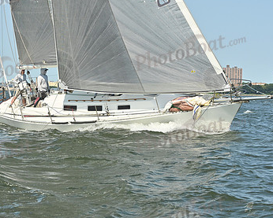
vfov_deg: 14.0
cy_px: 103
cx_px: 95
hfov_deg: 17.4
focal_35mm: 110
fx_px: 889
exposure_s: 1/1250
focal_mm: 70
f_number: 9
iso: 320
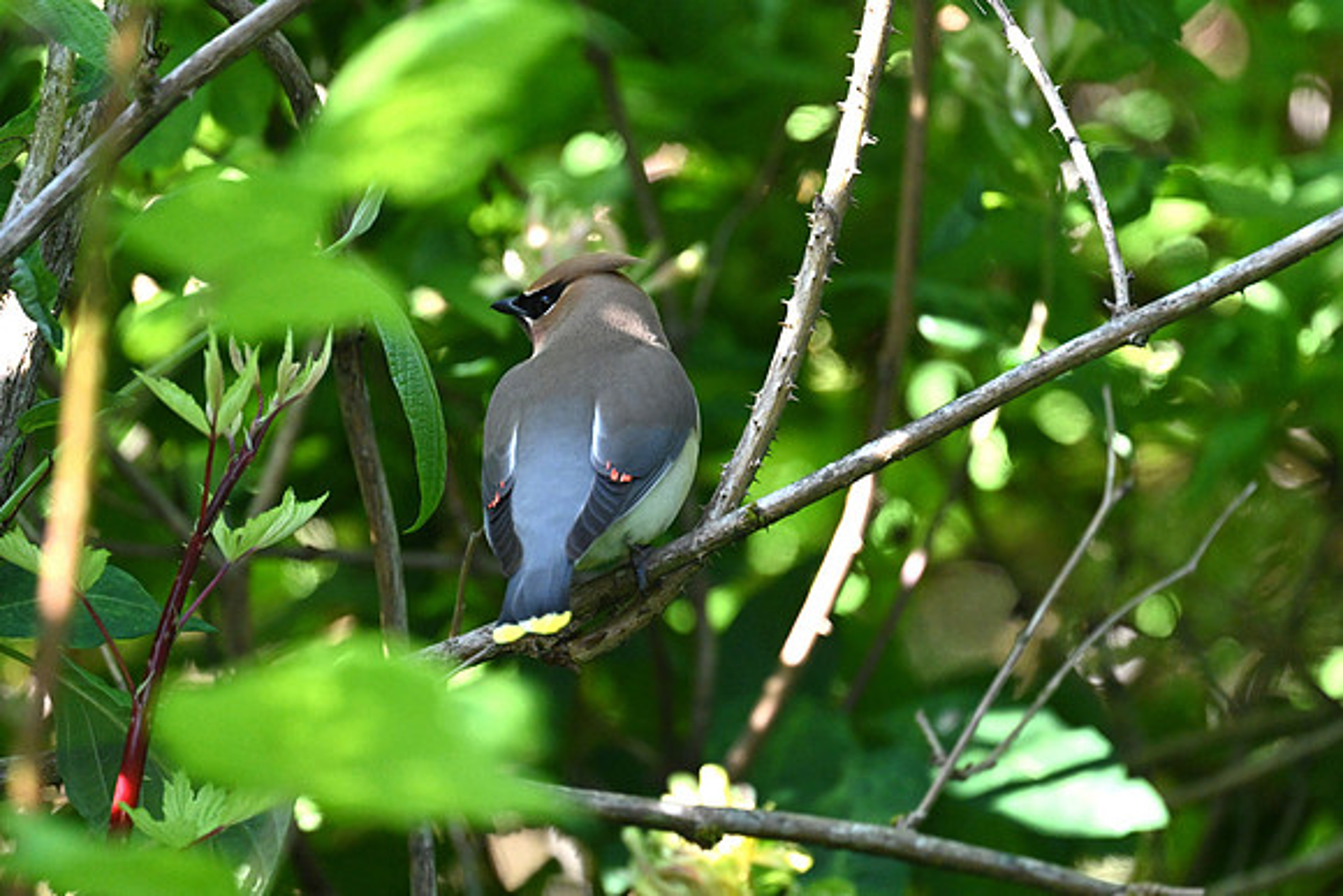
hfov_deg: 2.6
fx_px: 29850
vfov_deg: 1.7
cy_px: 448
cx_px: 672
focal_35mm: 800
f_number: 6.3
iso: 4000
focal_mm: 800
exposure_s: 1/800
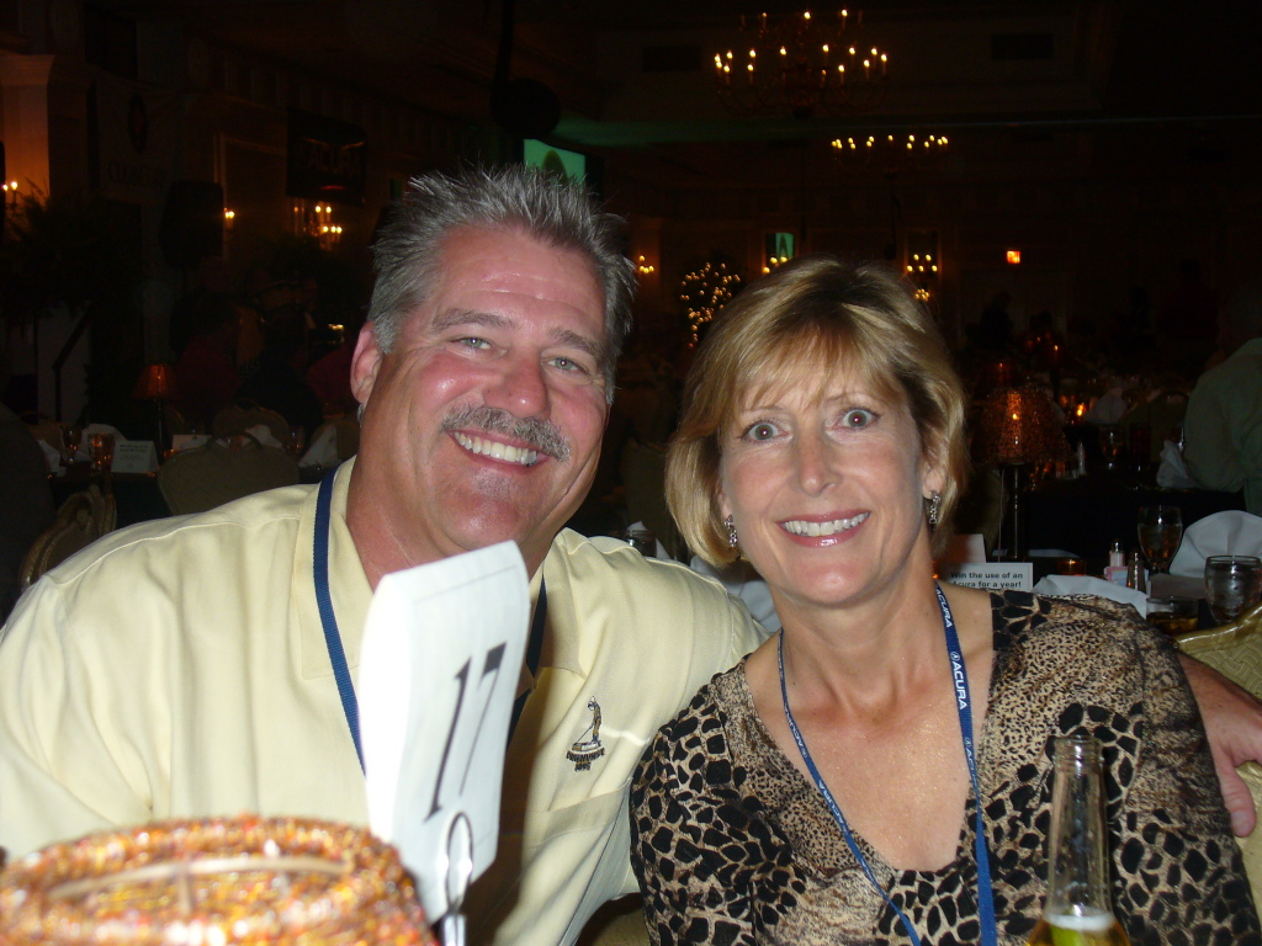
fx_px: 2187
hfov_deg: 32.2
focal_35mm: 60
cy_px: 473
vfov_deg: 24.4
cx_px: 631
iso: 100
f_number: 3.1
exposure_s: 1/30
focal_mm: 9.9
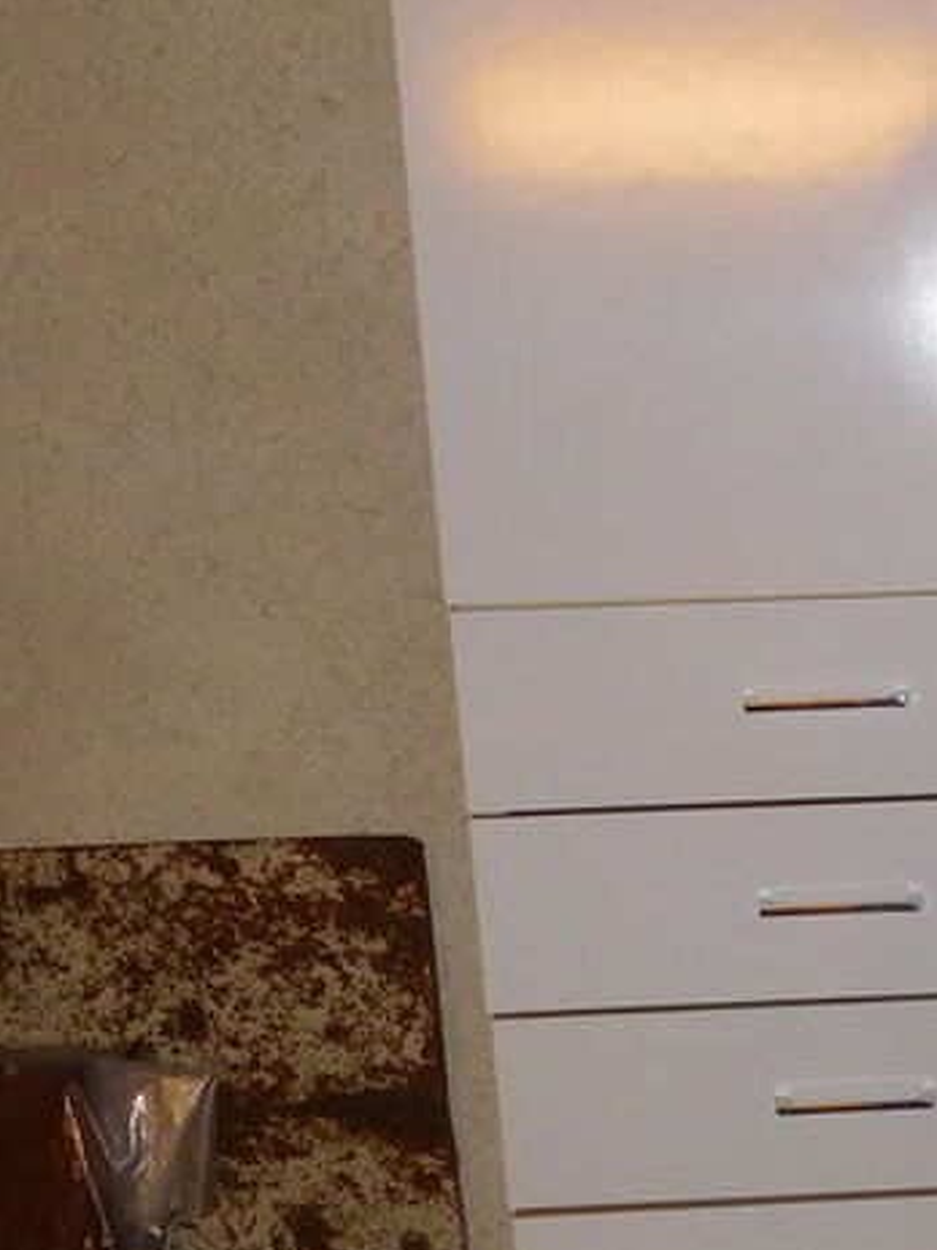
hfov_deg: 18.6
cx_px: 1304
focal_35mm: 72
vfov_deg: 26.7
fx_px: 2600
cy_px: 930
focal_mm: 4.5
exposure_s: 1/30
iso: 200
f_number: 3.4
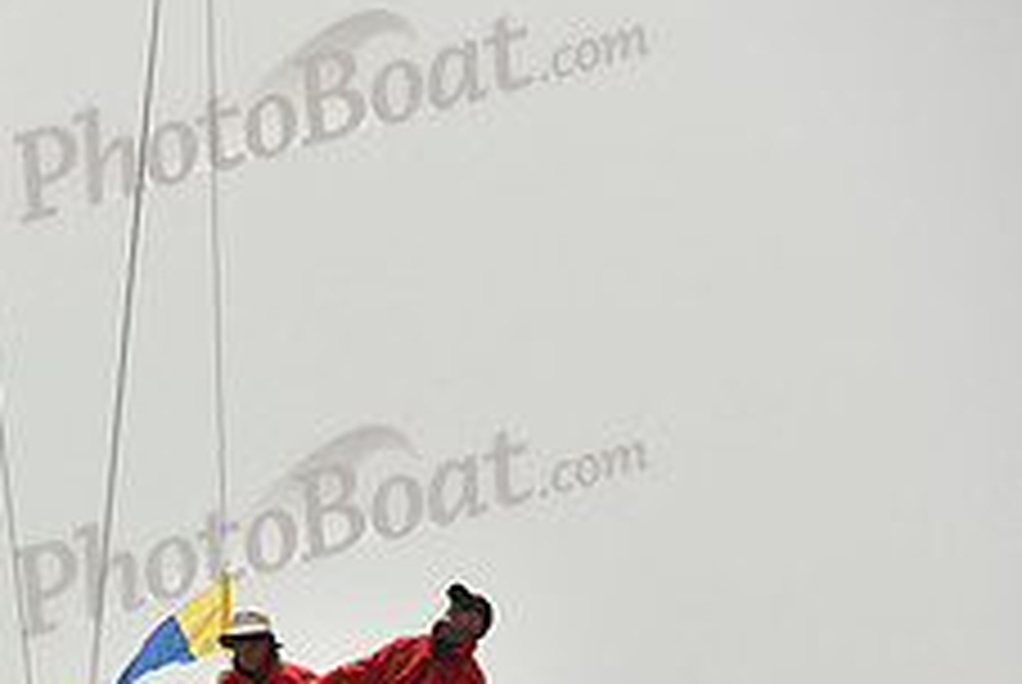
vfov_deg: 3.1
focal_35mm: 447
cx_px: -216
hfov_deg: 4.6
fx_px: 12706
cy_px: 817
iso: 400
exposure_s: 1/1600
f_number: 9
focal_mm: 175
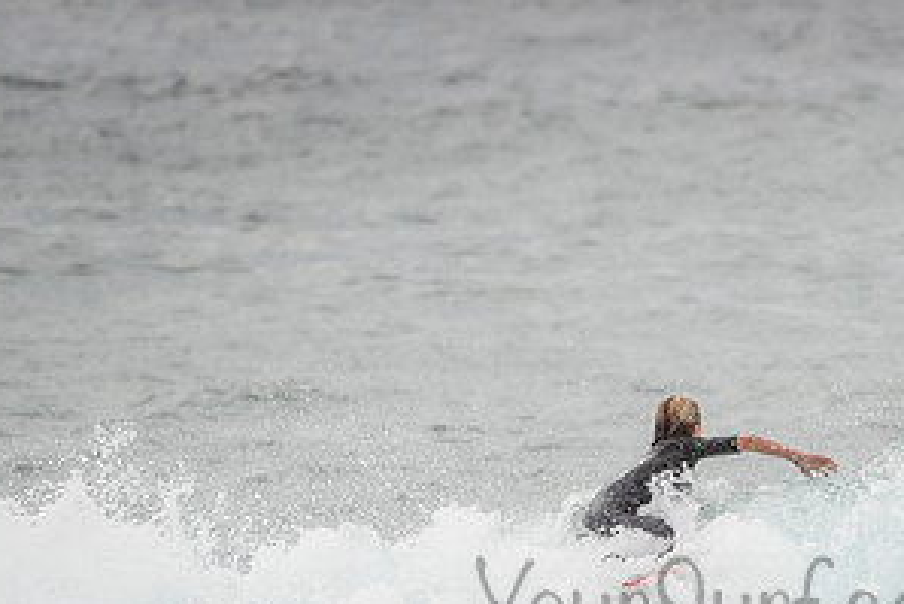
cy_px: 578
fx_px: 20525
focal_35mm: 817
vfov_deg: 1.7
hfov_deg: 2.5
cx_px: 789
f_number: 5.6
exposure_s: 1/2000
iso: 250
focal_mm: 420
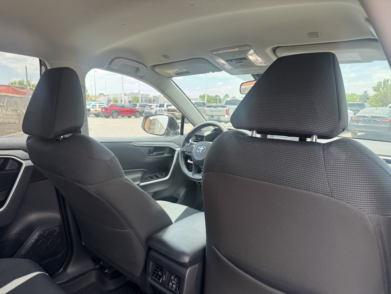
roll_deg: -0.5
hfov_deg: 71.6
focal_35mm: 24
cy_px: 147
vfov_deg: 56.8
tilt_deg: -10.1
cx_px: 196
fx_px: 271
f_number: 1.78
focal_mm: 6.76
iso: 80
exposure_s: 1/299
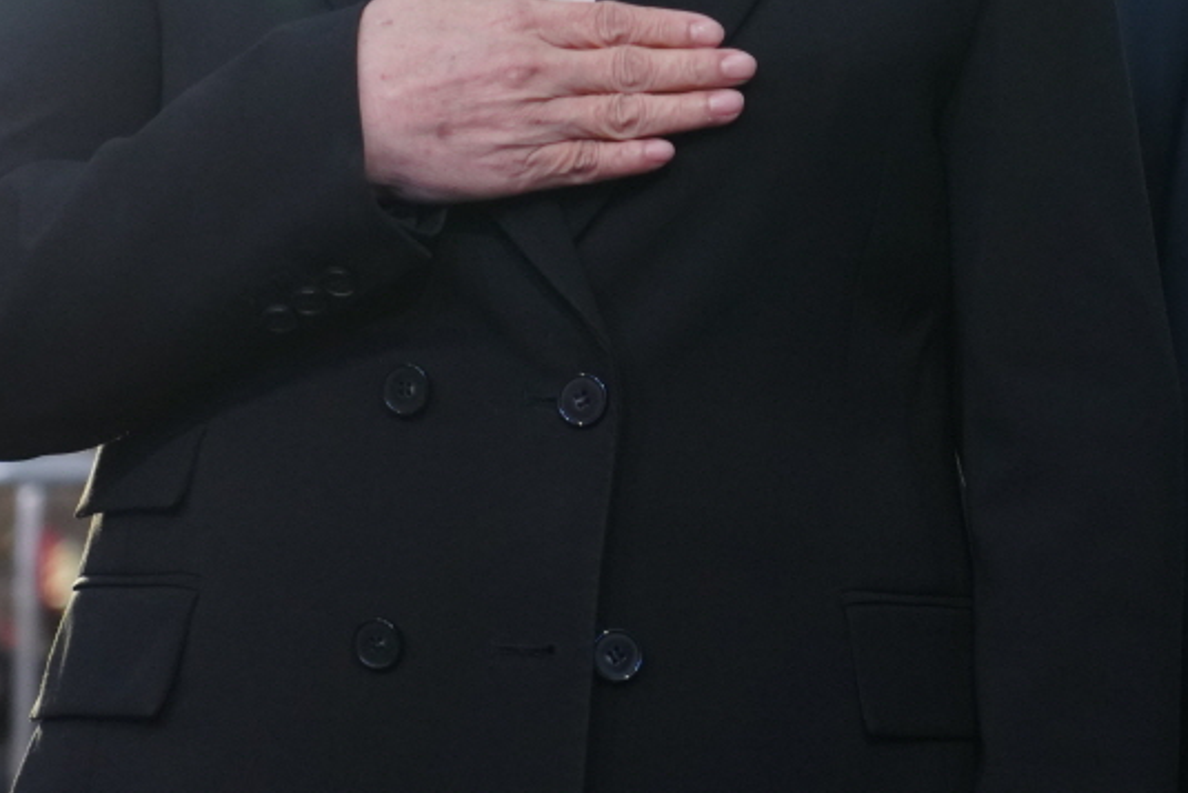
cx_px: 1457
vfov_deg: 5.9
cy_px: -275
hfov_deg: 8.8
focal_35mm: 232
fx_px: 7658
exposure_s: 1/160
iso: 800
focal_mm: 69
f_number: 4
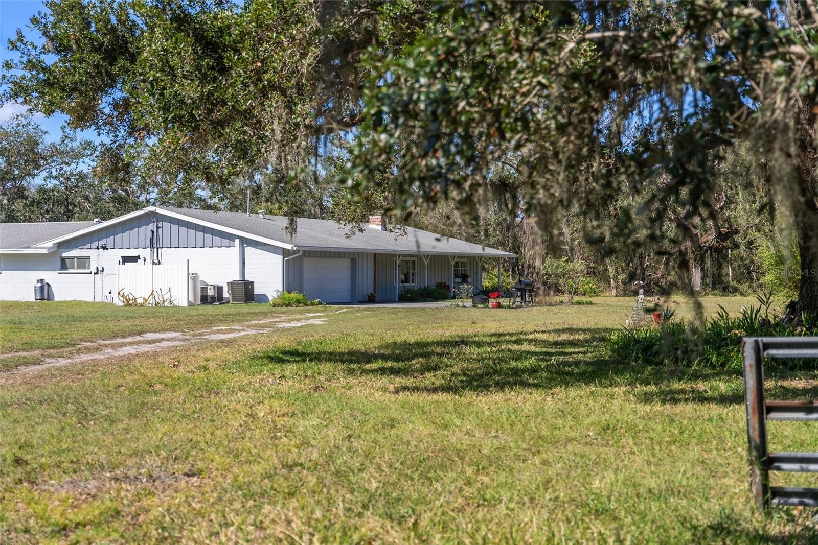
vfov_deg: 24.2
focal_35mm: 56
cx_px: 409
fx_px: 1270
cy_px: 272
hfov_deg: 35.7
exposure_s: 1/2500
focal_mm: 55.9
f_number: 3.2
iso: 160
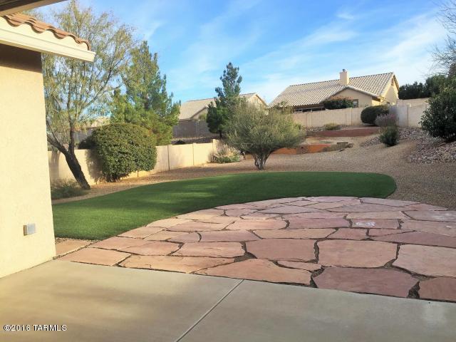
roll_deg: +1.9
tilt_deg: -4.4
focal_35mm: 29
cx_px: 228
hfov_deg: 61.7
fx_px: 382
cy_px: 171
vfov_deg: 48.2
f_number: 2.2
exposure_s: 1/964
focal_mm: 4.15
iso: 32
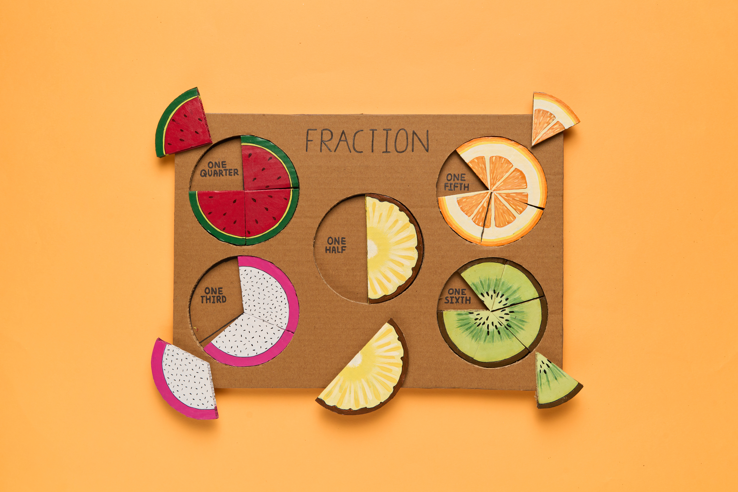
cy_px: 246
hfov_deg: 47.4
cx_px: 369
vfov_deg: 32.6
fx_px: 840
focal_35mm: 41
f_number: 10
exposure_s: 1/125
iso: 100
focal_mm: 41
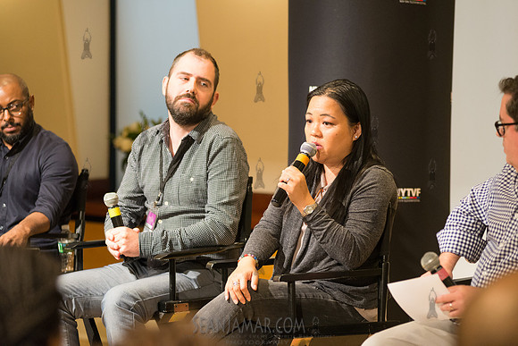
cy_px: 173
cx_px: 259
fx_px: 1799
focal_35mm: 125
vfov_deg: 11.0
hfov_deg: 16.4
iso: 3200
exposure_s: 1/200
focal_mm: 125
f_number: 4
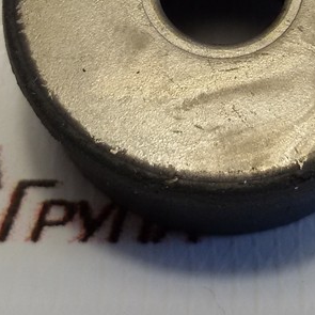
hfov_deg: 18.6
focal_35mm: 93
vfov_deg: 18.3
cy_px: 23
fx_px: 957
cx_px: 205
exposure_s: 1/100
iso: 50
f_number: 2.4
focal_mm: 2.93
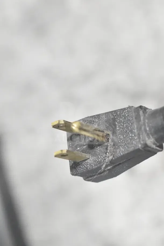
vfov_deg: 28.1
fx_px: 492
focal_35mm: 72
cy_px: 123
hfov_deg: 18.9
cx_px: 82
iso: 6400
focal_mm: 48
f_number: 6.3
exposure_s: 1/250
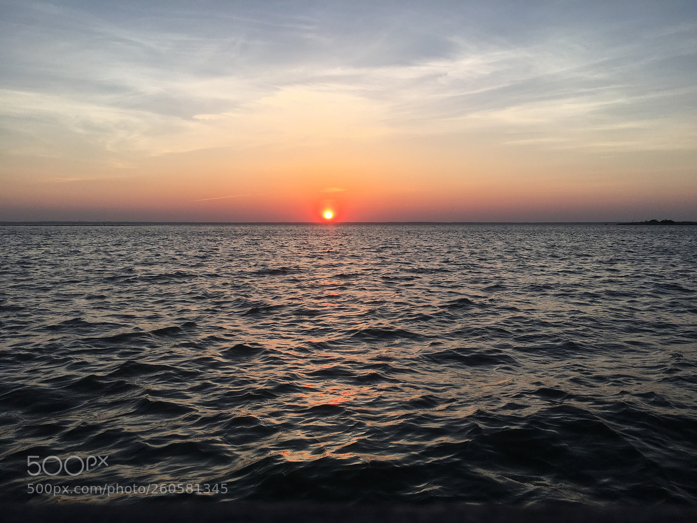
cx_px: 348
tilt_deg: -3.9
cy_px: 262
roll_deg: +0.3
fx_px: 584
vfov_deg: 48.2
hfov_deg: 61.7
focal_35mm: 29
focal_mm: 4.15
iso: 25
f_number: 2.2
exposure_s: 1/506
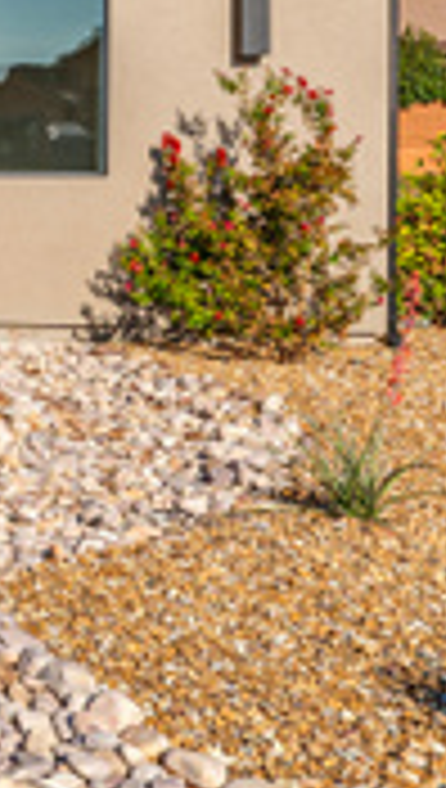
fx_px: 1361
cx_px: -761
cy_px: 160
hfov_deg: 12.4
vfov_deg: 31.5
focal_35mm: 65
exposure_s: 1/160
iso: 100
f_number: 10
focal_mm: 17
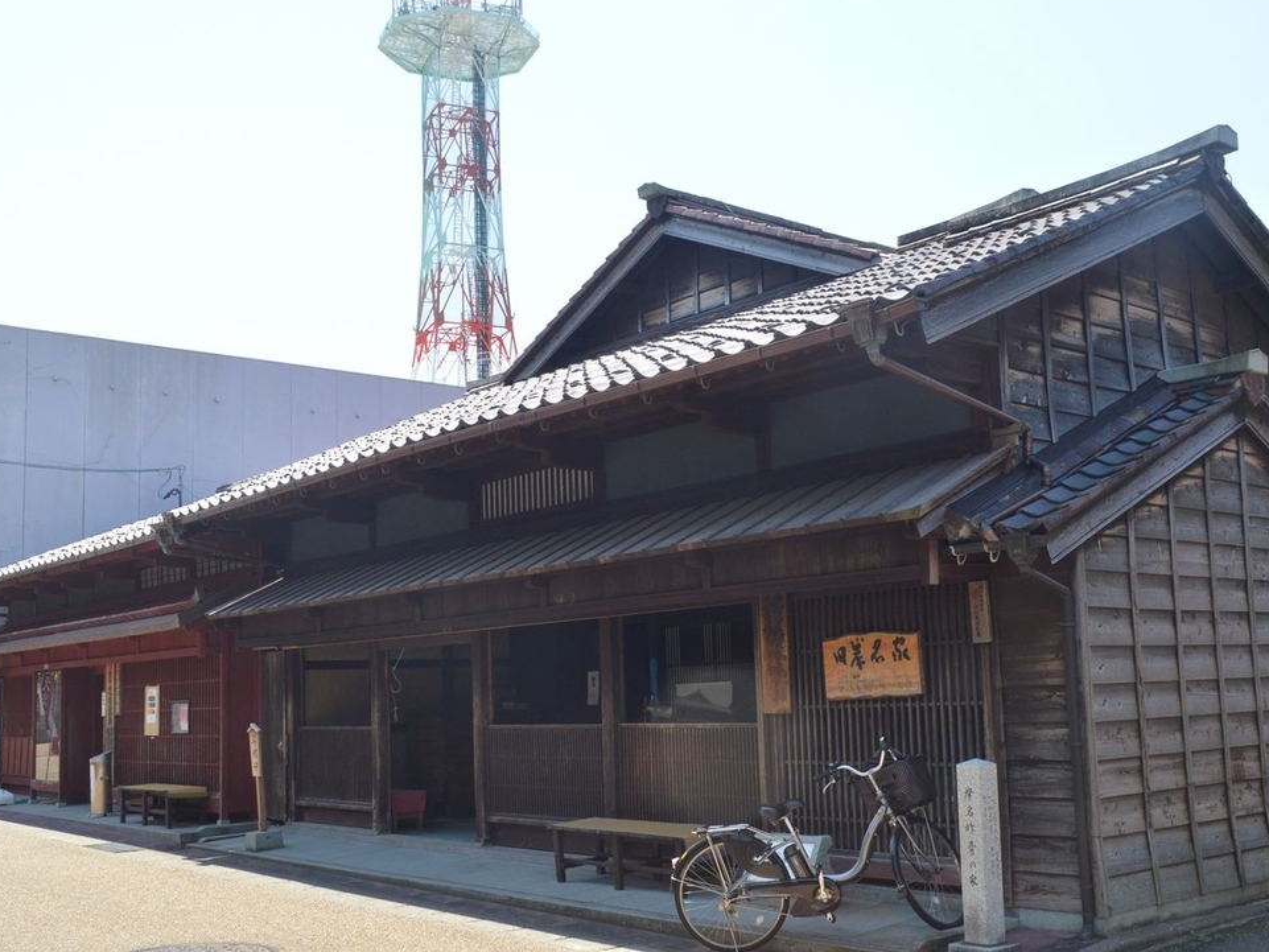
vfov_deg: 39.6
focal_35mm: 36
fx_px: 1320
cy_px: 508
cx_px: 669
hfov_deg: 51.3
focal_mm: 20
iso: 400
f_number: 9
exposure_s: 1/320
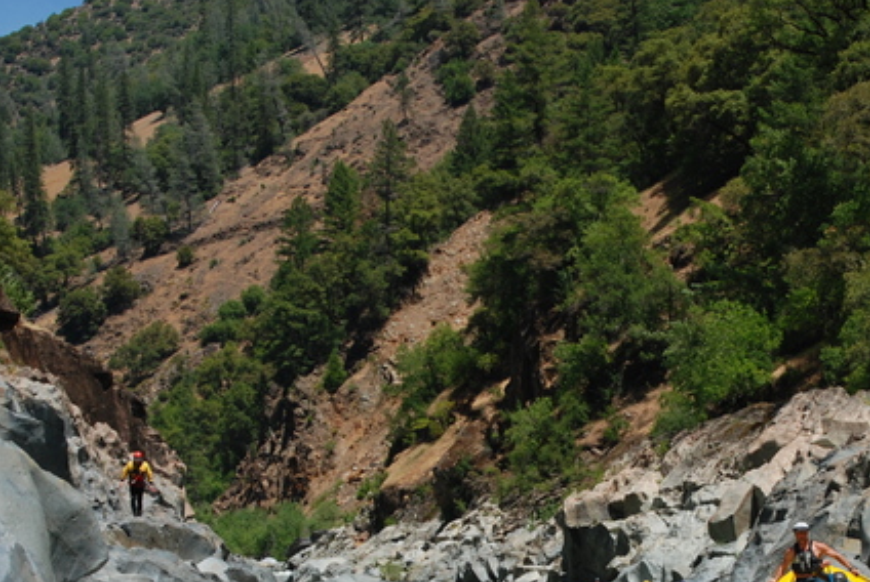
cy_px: 536
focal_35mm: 99
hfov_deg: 20.4
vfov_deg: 13.7
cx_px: 669
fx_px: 2394
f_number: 5
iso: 100
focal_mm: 35
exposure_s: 1/640
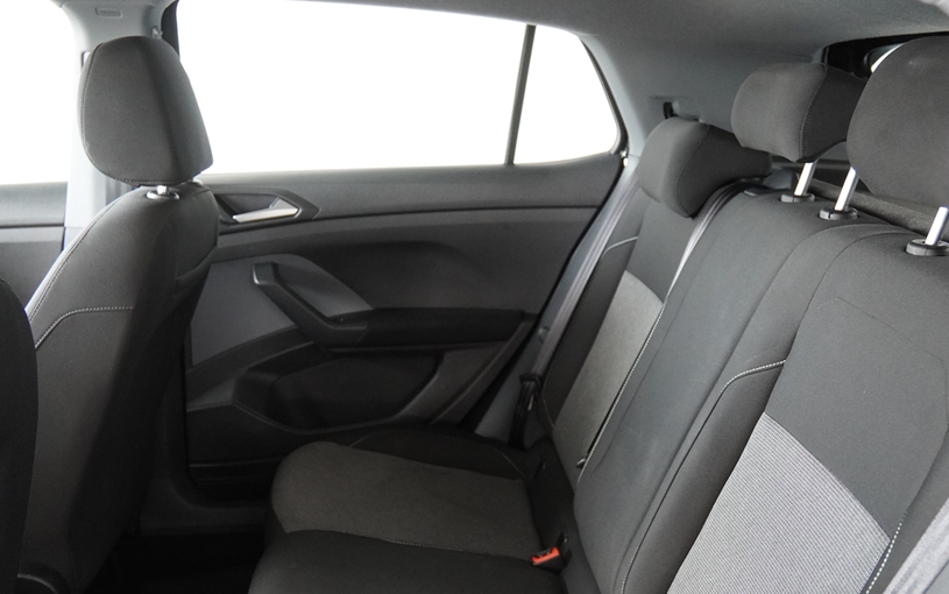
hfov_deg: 58.1
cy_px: 392
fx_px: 844
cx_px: 575
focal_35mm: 33
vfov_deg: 38.3
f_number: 2.8
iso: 2500
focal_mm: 17
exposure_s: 1/160
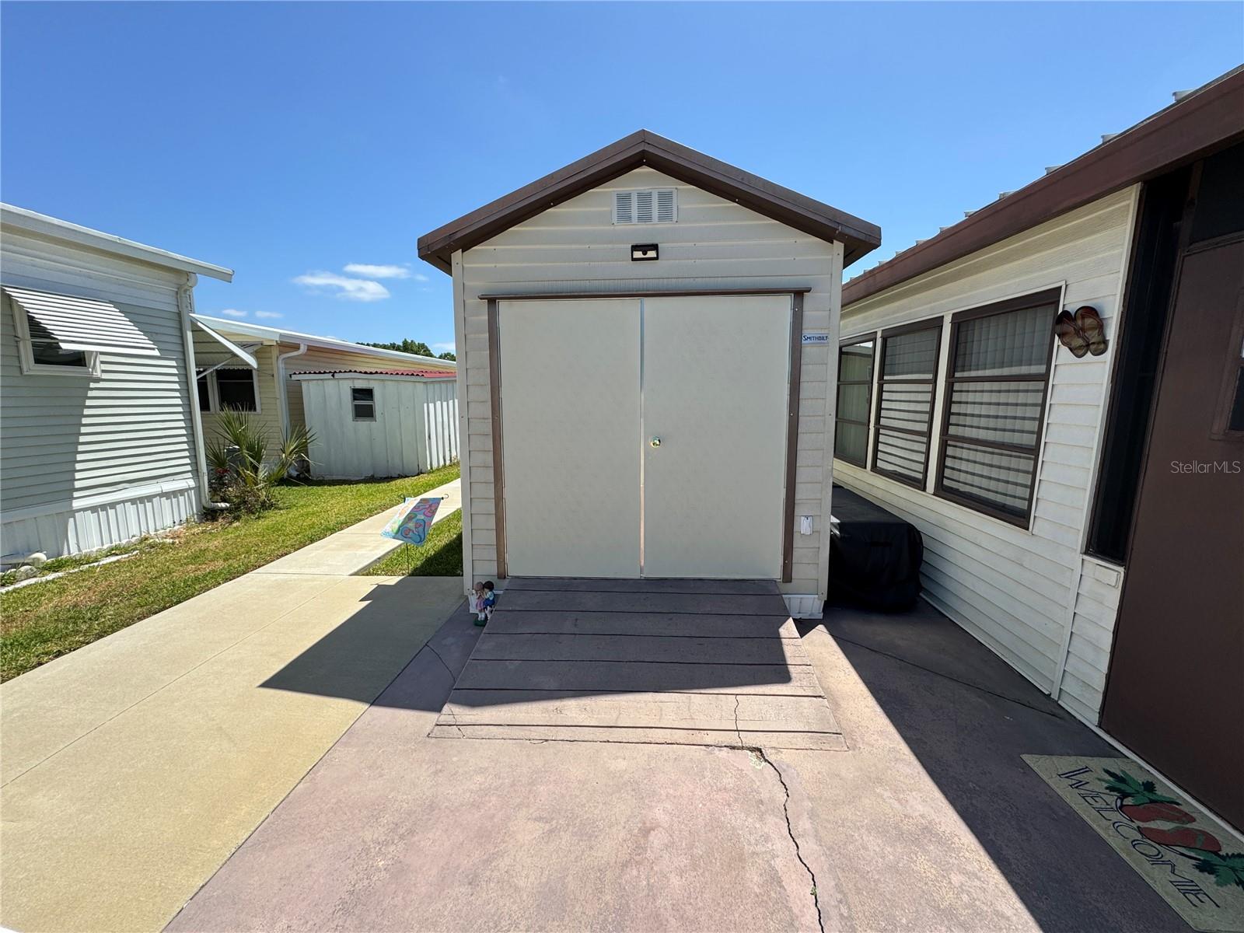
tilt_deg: -8.8
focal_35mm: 14
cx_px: 622
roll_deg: +0.4
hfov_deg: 102.1
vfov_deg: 85.7
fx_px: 503
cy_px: 466
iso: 50
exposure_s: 1/1323
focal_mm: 2.22
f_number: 2.2
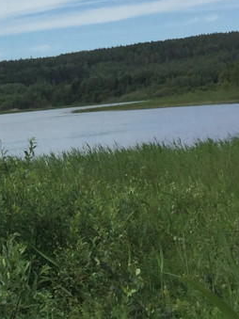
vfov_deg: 16.7
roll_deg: +4.5
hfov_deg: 12.1
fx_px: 1078
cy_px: 63
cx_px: -114
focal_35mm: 117
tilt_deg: +1.6
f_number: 2.4
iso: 25
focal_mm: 3.3
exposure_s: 1/1597
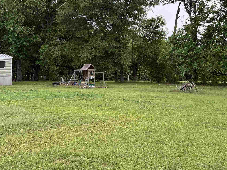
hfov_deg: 48.9
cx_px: 128
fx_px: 249
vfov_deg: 37.6
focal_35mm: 38
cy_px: 68
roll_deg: +0.5
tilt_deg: +0.5
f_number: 1.78
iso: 100
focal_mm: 6.76
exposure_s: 1/780
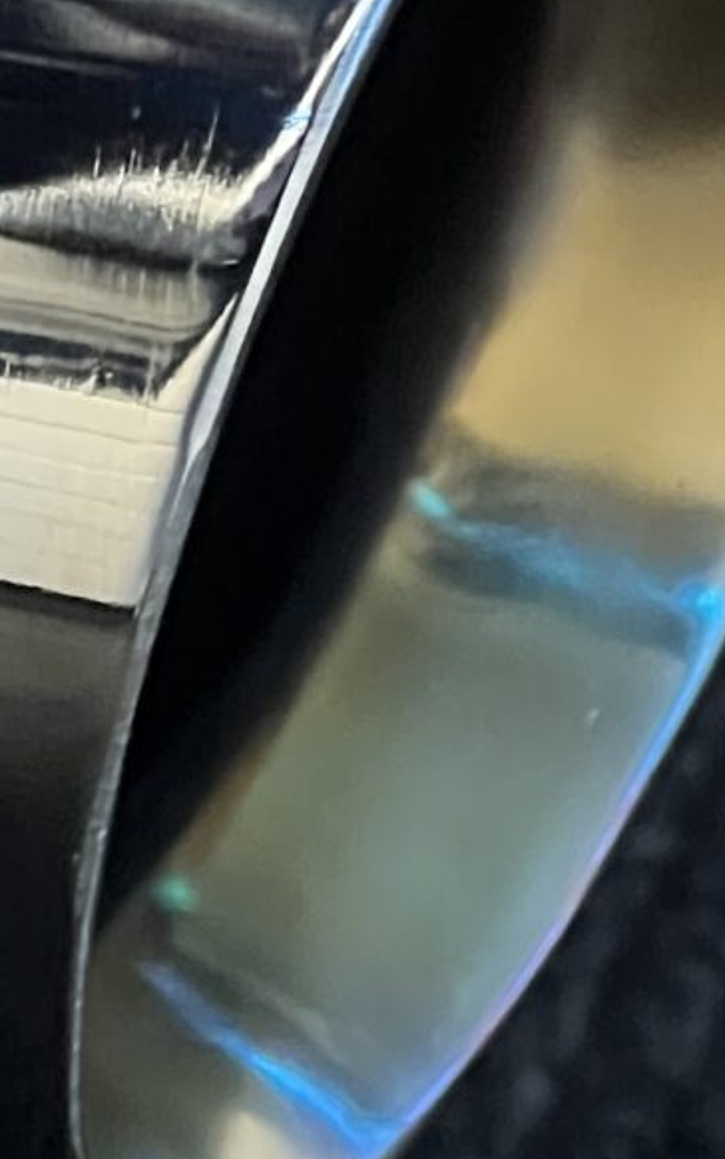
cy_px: -38
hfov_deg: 3.6
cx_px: -500
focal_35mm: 359
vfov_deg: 5.8
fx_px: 11344
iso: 800
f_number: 2.8
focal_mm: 9
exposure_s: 1/25
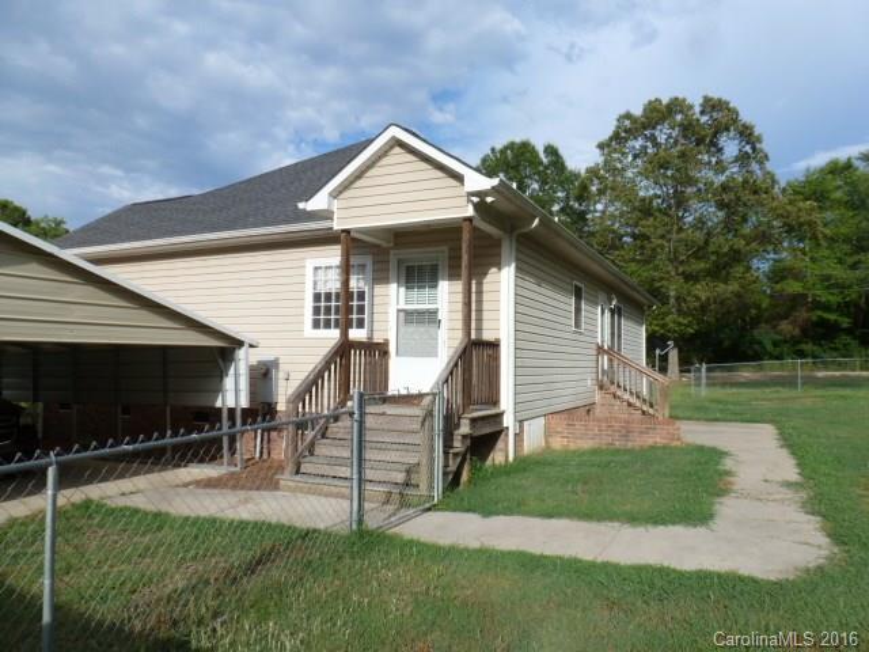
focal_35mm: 24
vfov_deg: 56.8
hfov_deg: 71.6
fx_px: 602
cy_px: 326
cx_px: 434
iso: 100
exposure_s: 1/500
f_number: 4.5
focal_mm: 4.3
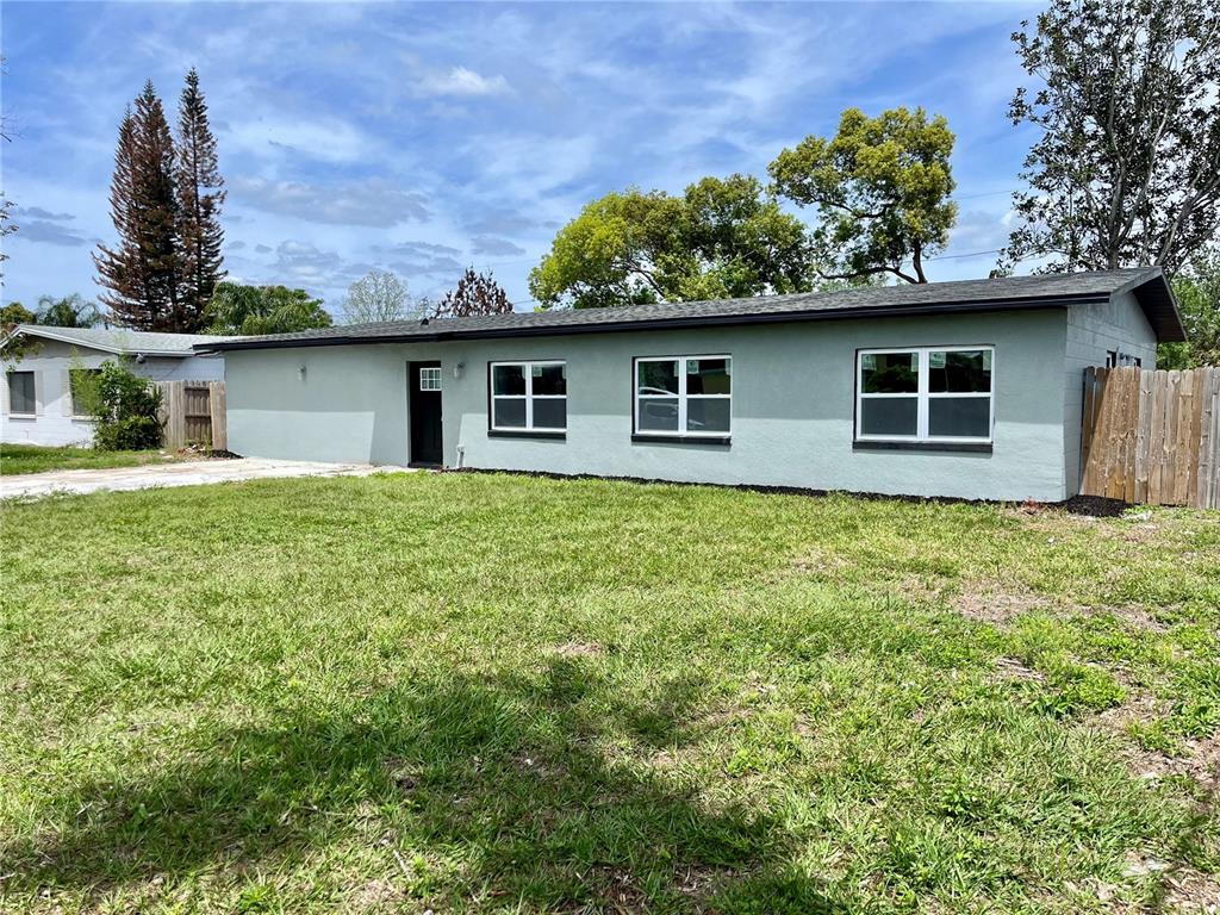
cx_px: 610
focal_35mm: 26
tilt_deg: -2.9
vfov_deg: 53.1
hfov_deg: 67.3
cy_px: 458
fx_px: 916
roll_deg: +0.6
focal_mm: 5.1
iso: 50
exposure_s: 1/3049
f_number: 1.6
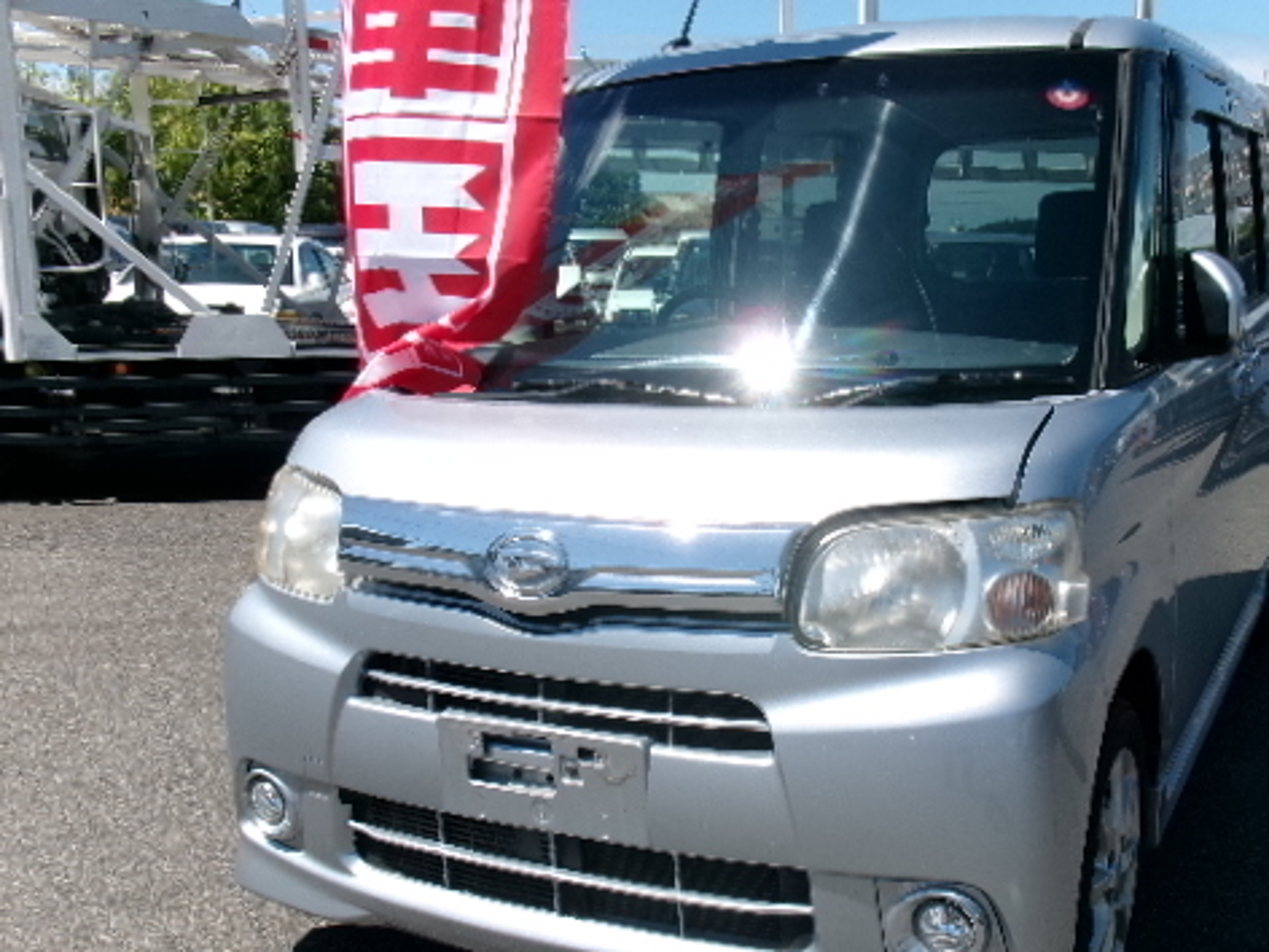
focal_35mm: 38
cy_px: 538
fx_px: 1393
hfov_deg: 48.6
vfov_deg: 37.7
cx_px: 769
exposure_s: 1/110
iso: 100
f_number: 10.8
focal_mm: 5.1
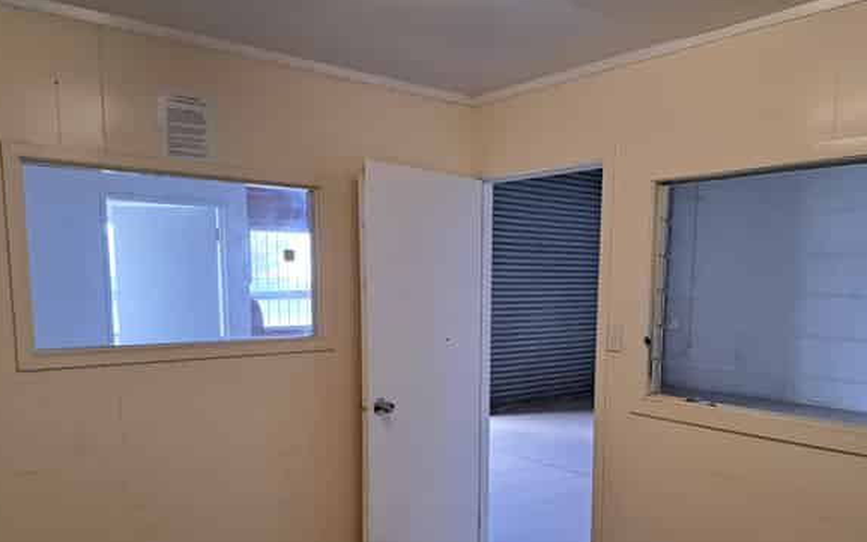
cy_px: 358
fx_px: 685
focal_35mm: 29
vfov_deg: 42.6
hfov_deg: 64.5
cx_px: 472
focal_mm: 5.23
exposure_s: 1/50
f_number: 1.8
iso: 200
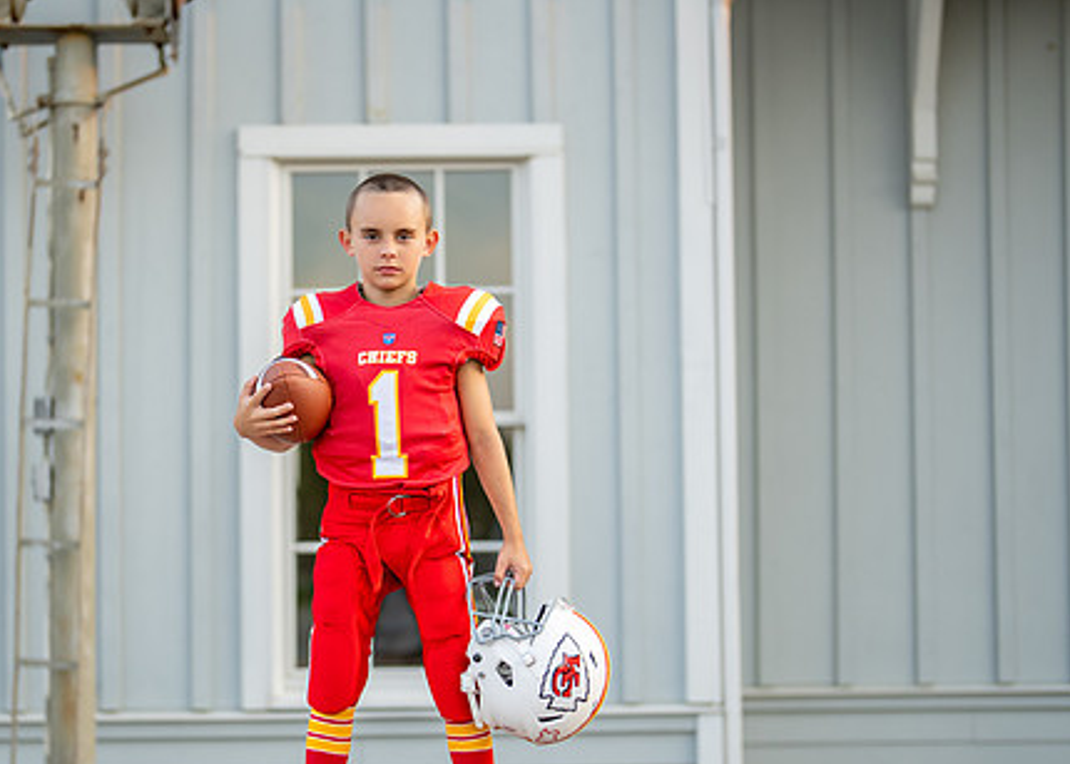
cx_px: 388
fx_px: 2218
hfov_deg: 27.0
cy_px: 474
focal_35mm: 73
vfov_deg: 19.5
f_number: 1.2
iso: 200
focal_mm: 50
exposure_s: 1/1600
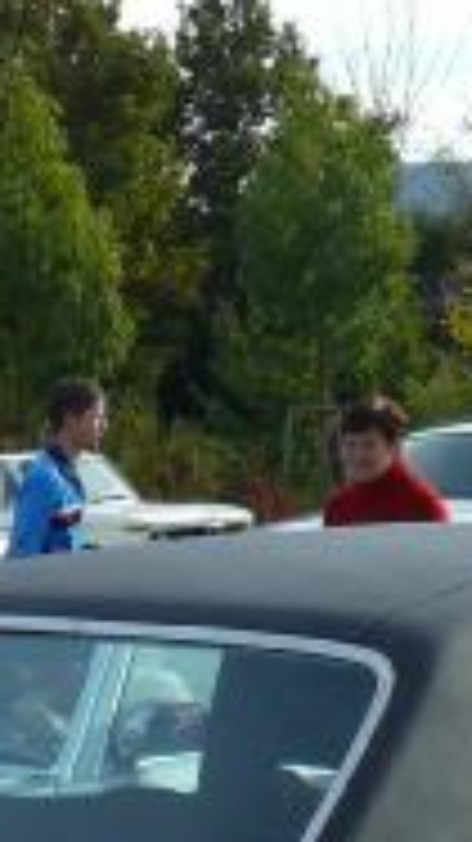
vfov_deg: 15.0
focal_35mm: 143
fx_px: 3186
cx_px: 238
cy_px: 295
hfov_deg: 8.5
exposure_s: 1/250
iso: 100
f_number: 5.6
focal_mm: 7.4
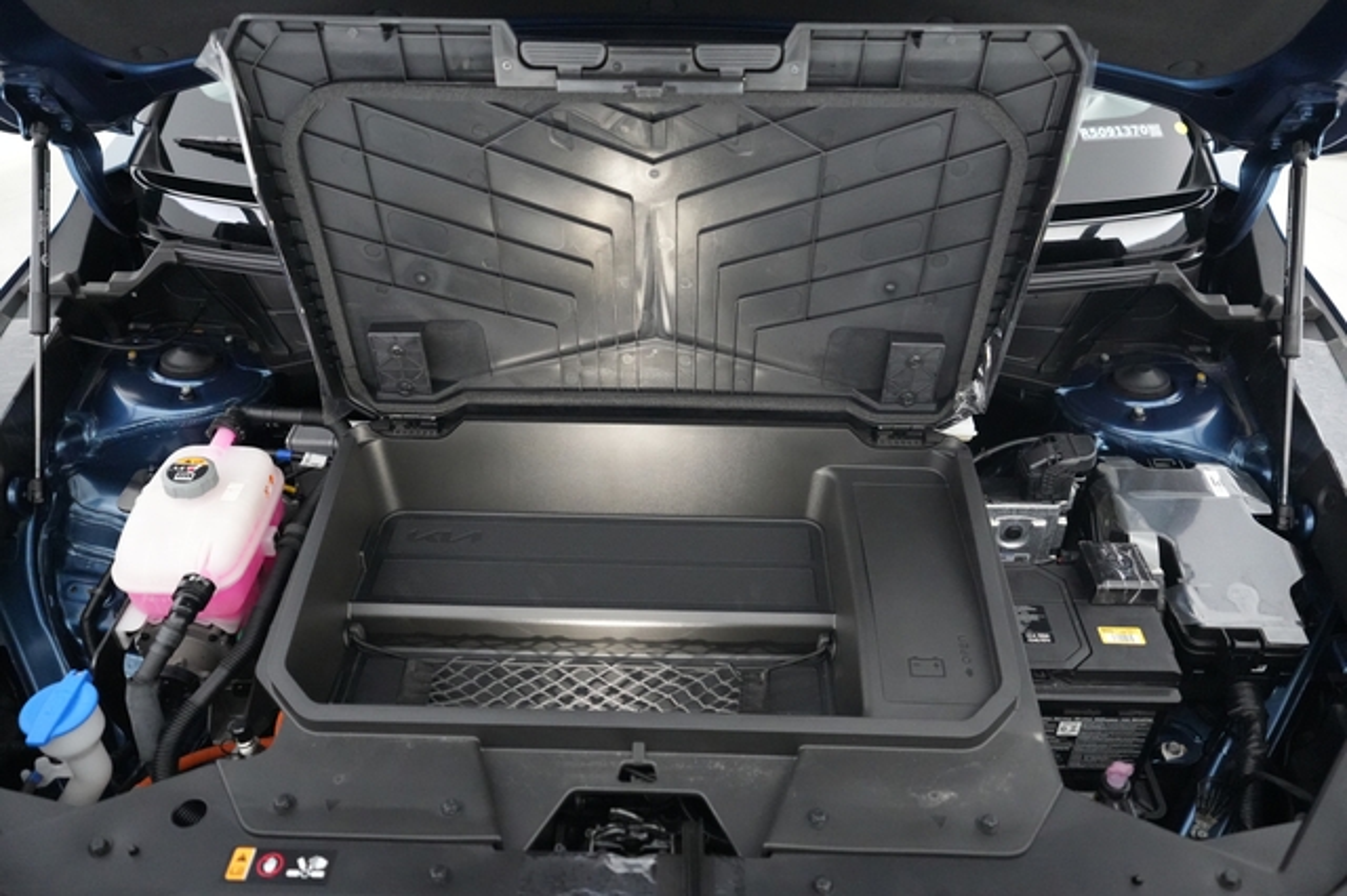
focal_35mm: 28
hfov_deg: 65.5
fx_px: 1047
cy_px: 448
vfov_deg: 46.4
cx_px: 674
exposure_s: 1/160
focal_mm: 28
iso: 12800
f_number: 2.8
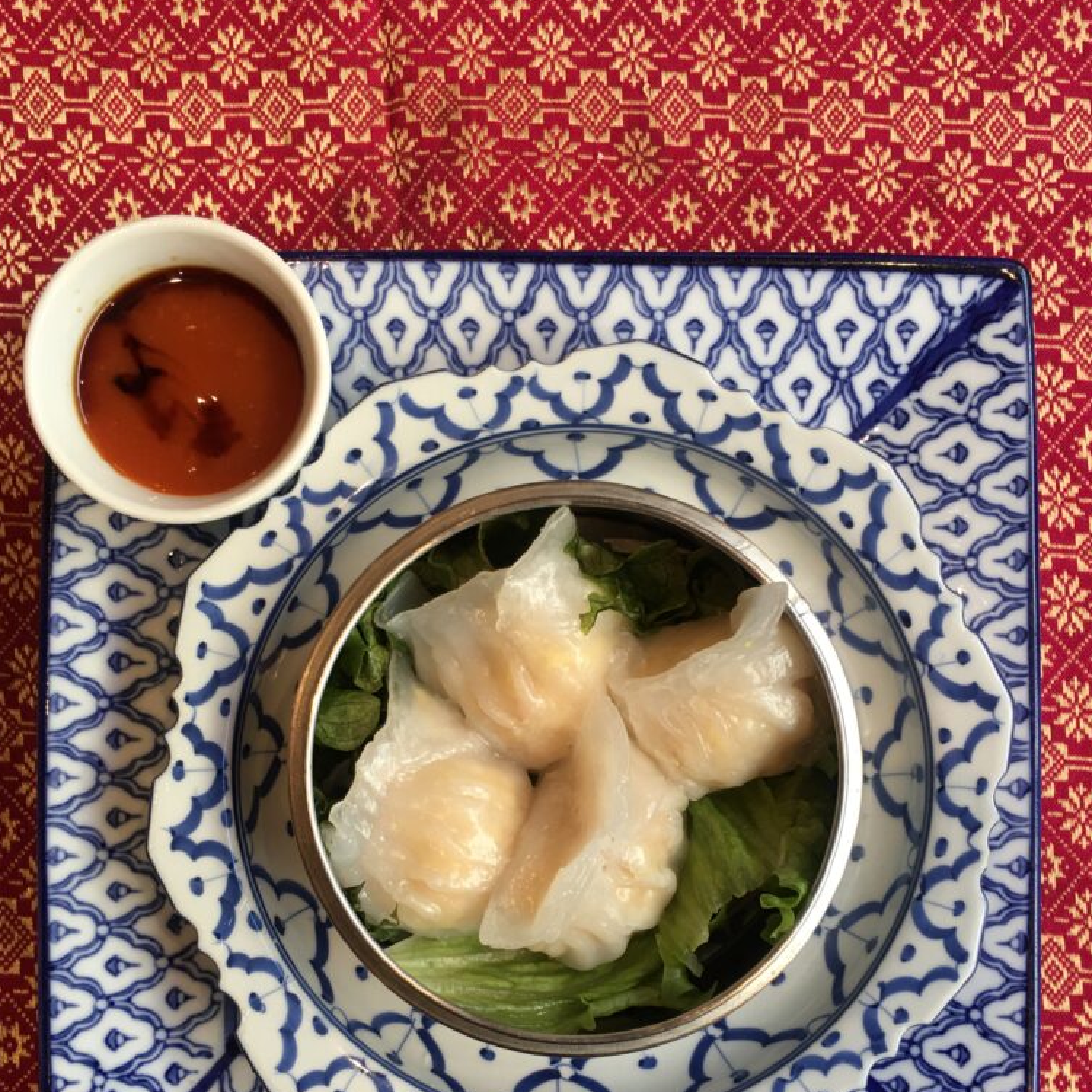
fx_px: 1249
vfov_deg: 46.5
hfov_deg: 47.2
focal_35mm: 35
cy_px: 727
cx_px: 534
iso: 25
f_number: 2.2
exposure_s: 1/33
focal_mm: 4.15
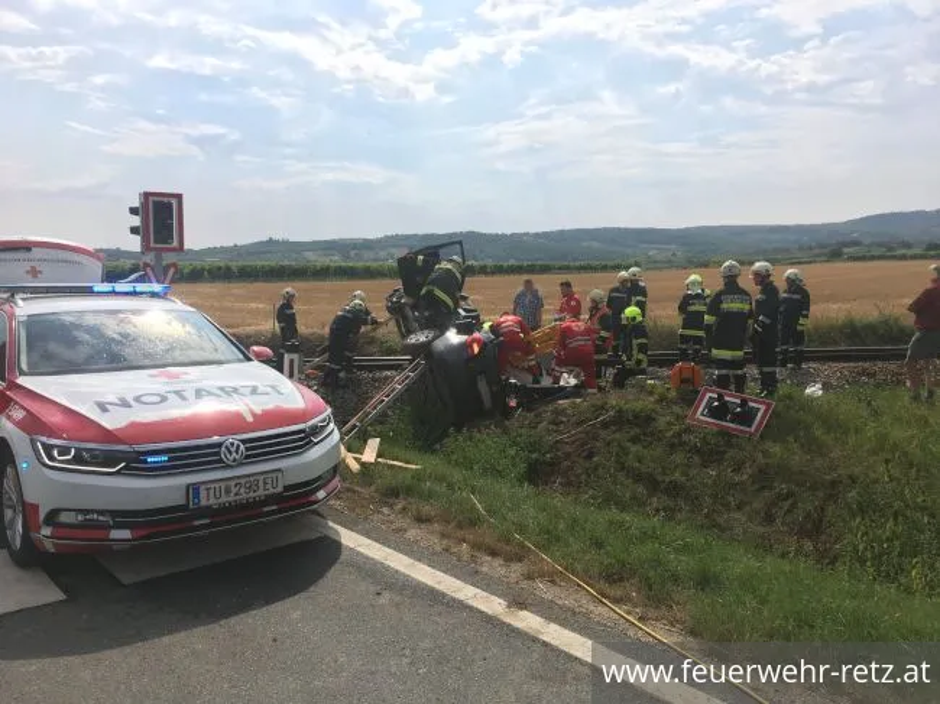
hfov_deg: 61.7
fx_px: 787
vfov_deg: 48.2
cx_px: 470
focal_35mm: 29
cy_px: 352
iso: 25
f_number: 2.2
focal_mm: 4.15
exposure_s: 1/1374
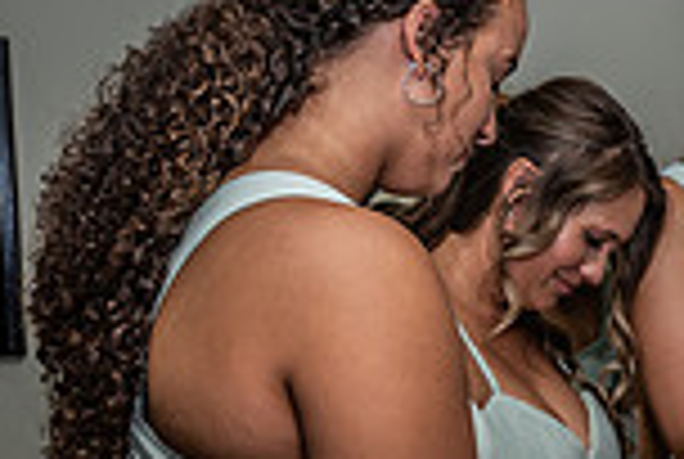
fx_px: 1885
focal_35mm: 99
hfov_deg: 18.9
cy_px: 344
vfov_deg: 13.8
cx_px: 914
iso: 250
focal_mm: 26
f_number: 4.5
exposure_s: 1/160
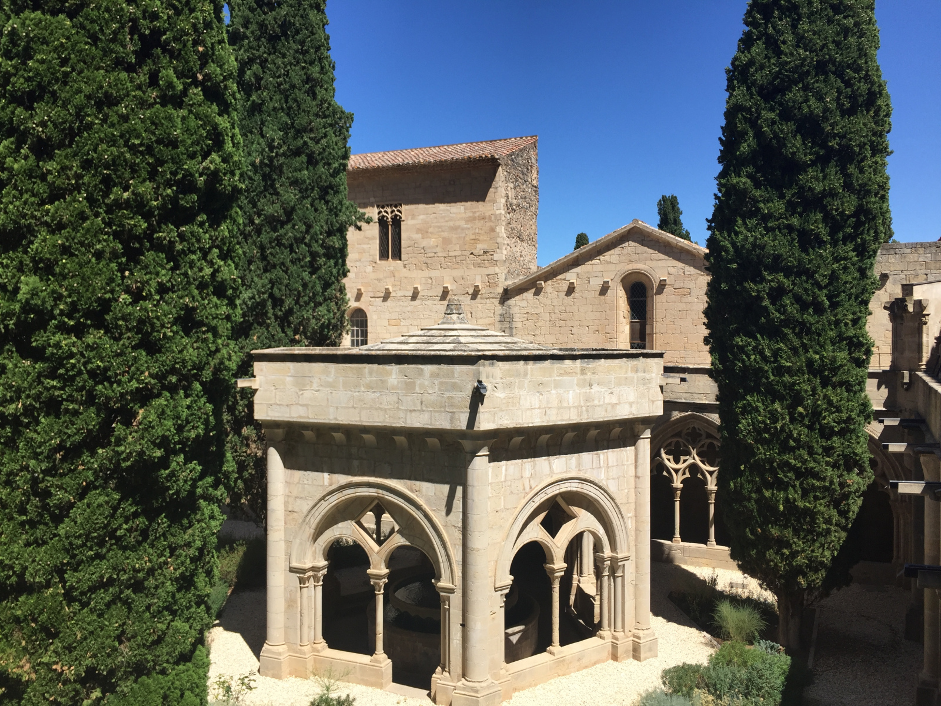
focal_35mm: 29
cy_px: 353
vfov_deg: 48.2
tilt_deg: -0.8
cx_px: 470
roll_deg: -0.7
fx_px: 788
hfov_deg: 61.7
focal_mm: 4.15
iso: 32
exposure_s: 1/1721
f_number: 2.2
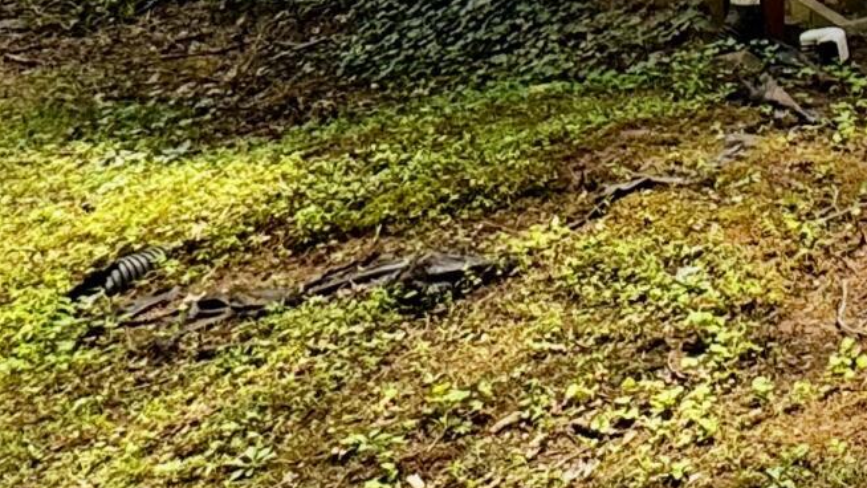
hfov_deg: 23.5
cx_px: 1328
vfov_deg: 11.3
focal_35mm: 70
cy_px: -937
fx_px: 1609
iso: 64
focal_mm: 2.22
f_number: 2.2
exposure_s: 1/99
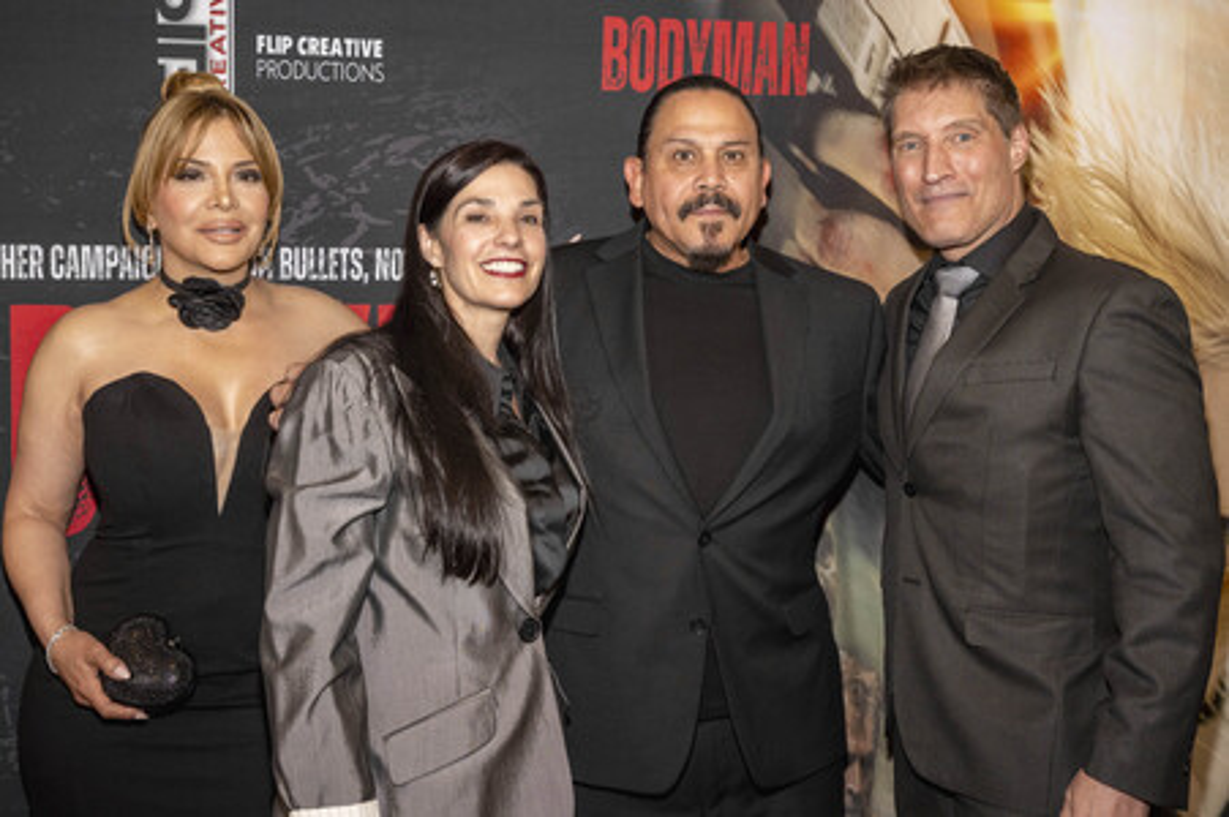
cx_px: 614
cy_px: 408
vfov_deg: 37.8
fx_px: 1194
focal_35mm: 35
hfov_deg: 54.5
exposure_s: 1/200
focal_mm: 35
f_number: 5.6
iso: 800
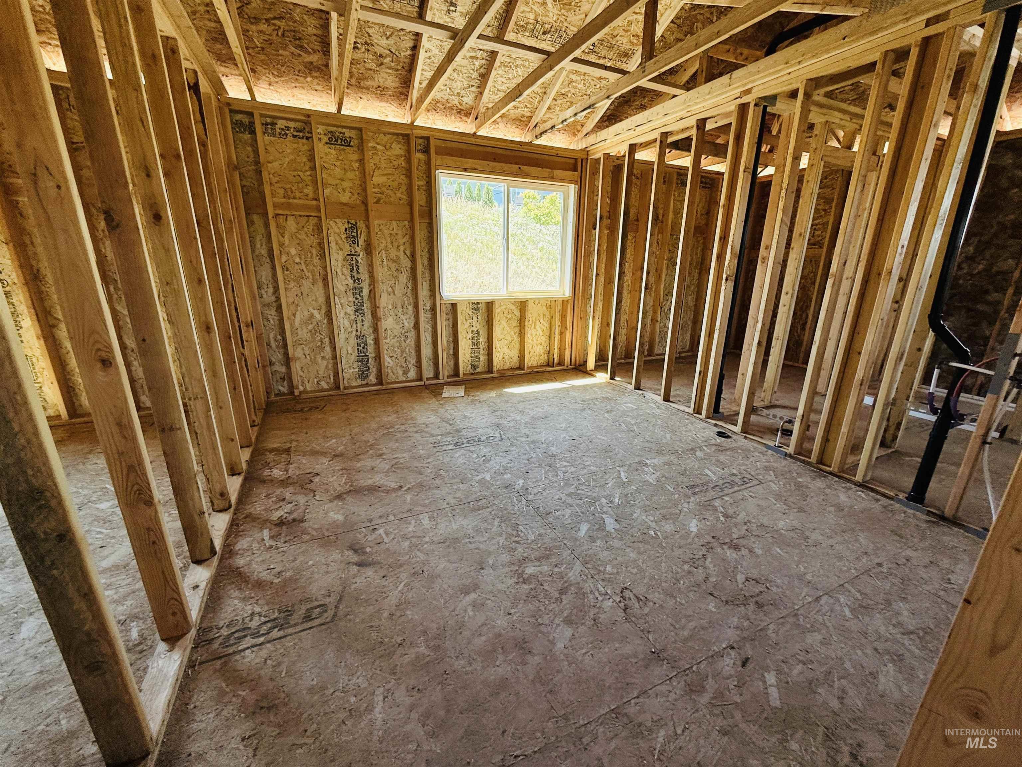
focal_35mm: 14
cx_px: 511
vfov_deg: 85.7
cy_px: 384
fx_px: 413
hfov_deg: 102.1
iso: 80
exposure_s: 1/99
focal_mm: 2.22
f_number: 2.2
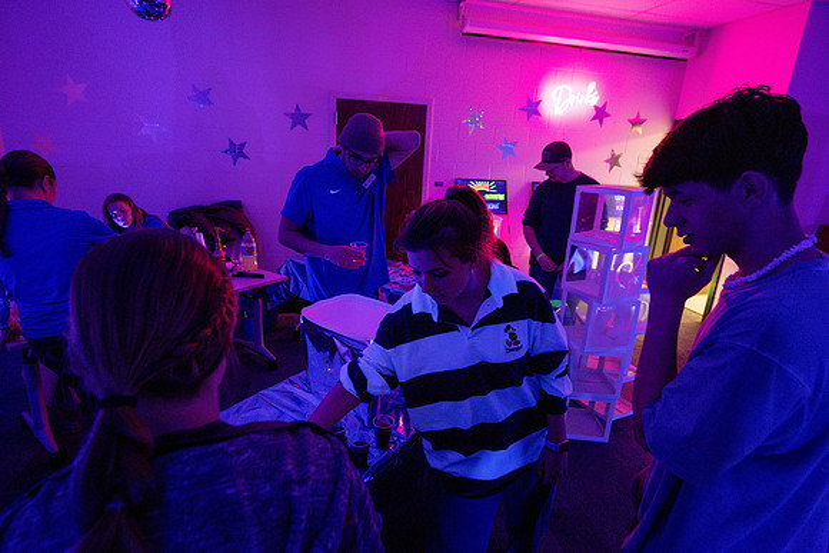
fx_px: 426
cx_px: 414
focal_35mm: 18
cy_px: 276
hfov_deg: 88.4
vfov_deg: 66.0
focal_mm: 18.5
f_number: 4
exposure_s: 1/160
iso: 6400
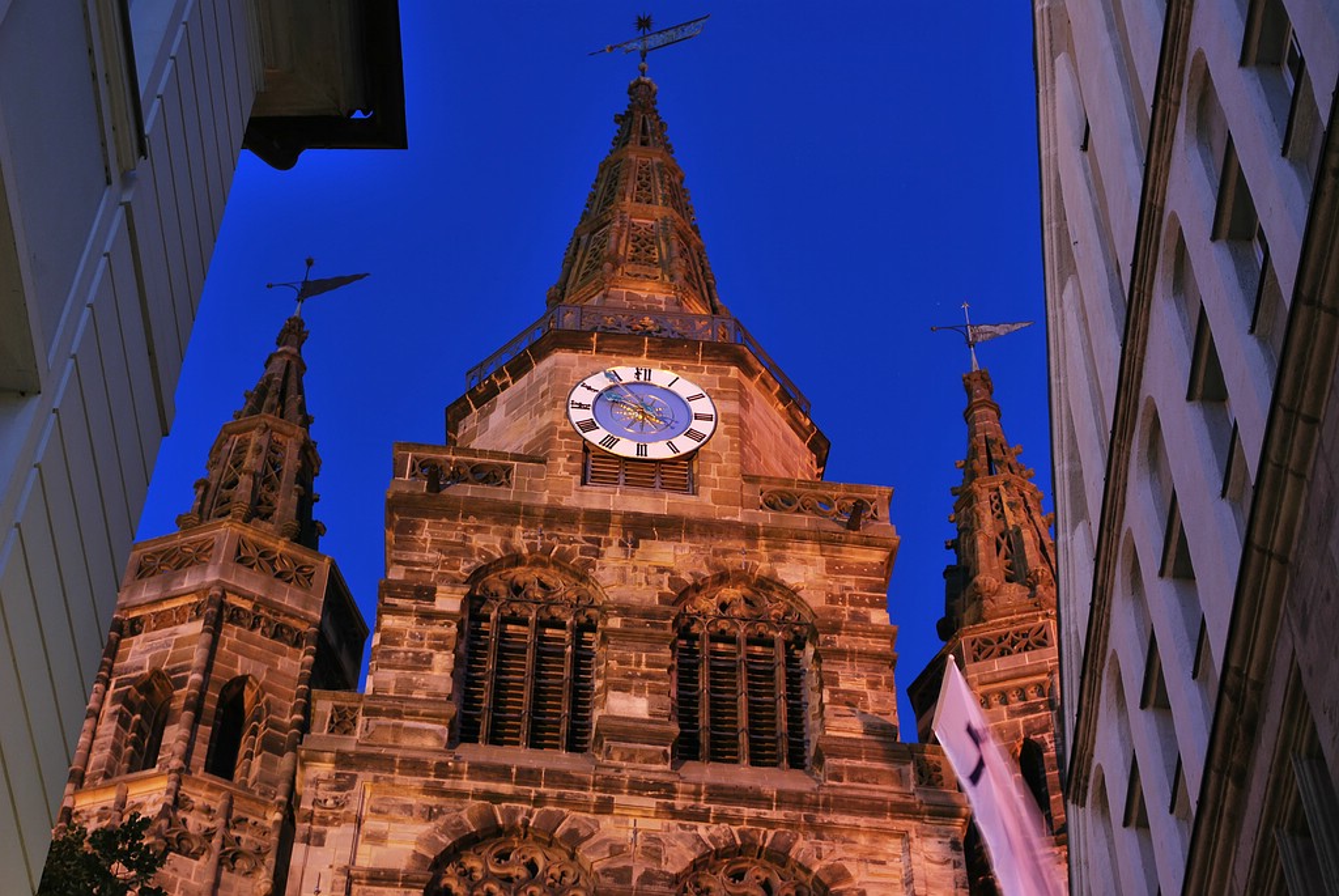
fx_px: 2457
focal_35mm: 66
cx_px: 670
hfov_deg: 30.5
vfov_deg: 20.7
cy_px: 448
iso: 100
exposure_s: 6
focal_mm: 44
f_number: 10
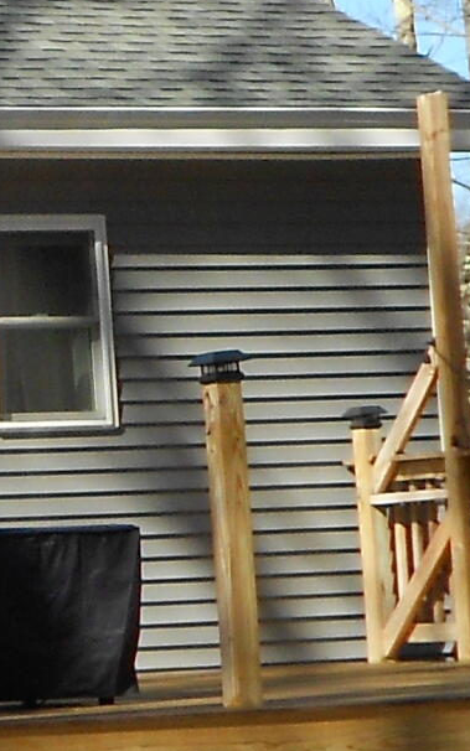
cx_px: -691
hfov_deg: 6.4
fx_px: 3974
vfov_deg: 10.8
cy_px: 356
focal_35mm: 194
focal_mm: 6.7
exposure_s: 1/500
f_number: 3.9
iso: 80
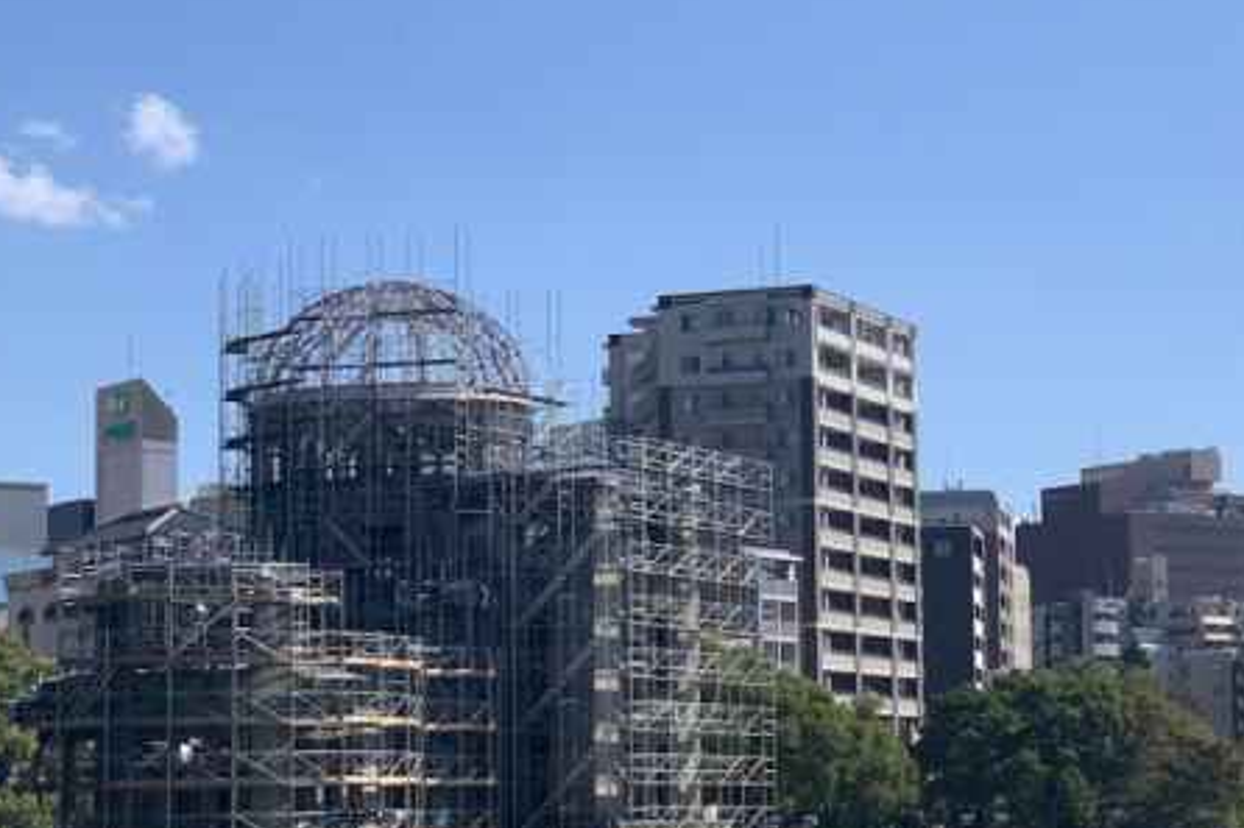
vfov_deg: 14.1
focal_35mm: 97
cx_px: 946
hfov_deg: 20.9
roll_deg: +0.5
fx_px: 3350
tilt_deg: +5.5
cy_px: 502
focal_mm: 6
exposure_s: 1/1497
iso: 16
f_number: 2.4
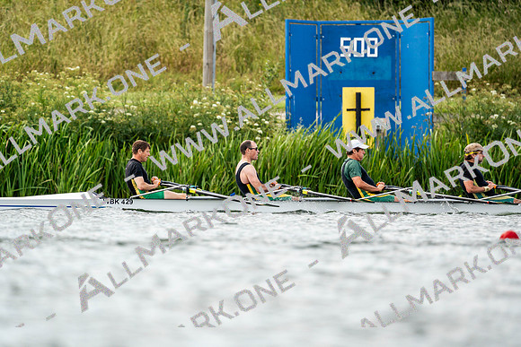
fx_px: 8685
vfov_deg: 2.3
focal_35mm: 600
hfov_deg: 3.4
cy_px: 174
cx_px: 260
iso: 640
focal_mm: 600
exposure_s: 1/2000
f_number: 6.3
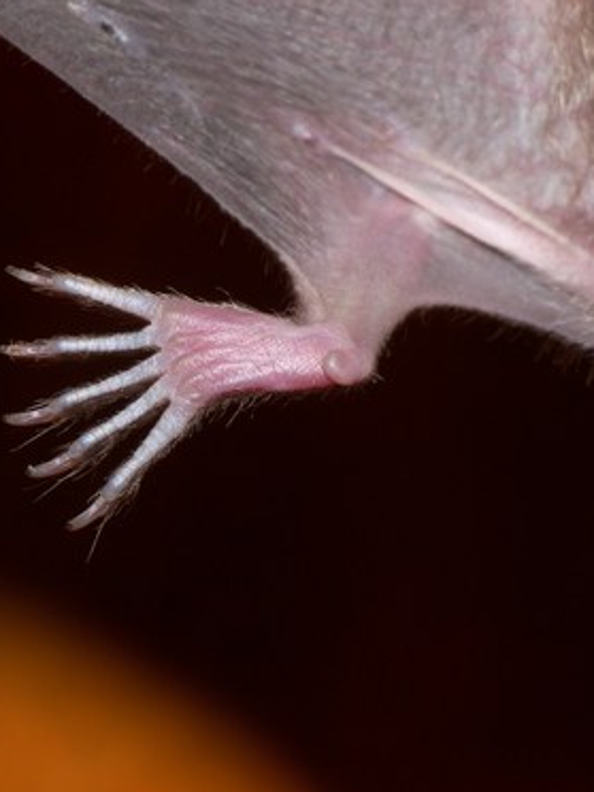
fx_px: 4301
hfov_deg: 7.9
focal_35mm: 188
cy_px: 397
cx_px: 179
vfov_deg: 10.5
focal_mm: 29.4
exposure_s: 1/125
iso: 50
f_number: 8
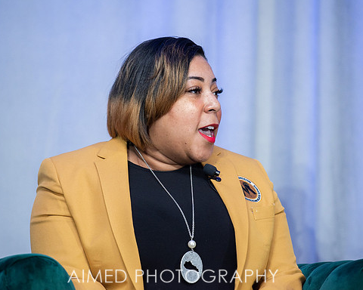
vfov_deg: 6.8
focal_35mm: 227
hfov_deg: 8.5
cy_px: 145
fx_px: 2439
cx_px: 174
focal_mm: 200
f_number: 4
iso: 1250
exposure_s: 1/200
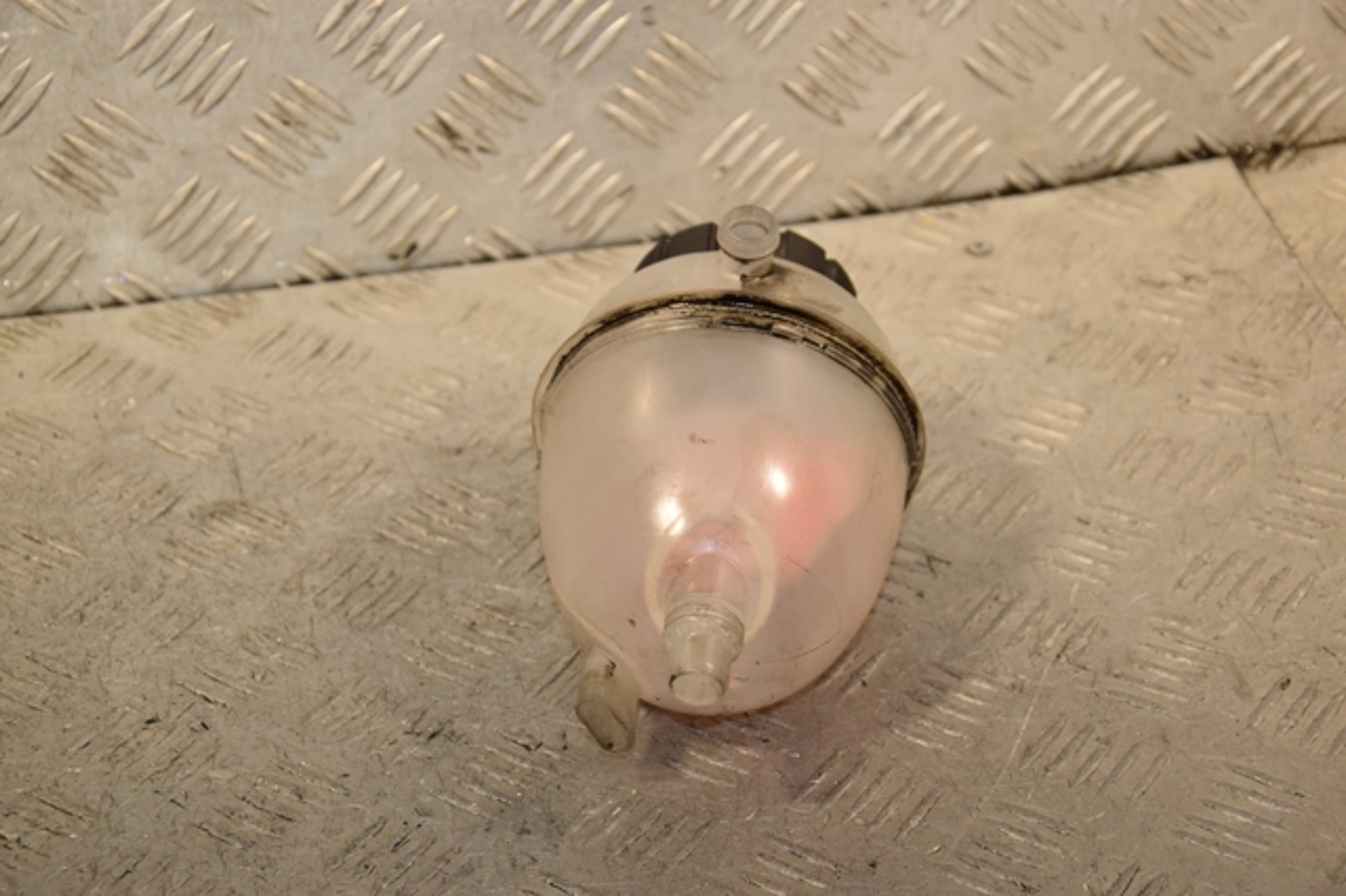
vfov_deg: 14.7
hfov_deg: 21.9
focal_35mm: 93
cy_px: 448
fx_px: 3475
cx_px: 673
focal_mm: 62
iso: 800
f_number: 6.3
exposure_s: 1/200
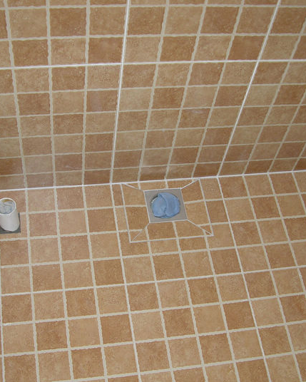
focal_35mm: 51
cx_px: 155
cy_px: 210
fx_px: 577
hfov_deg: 29.7
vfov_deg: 36.6
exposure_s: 1/60.1
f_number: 2.8
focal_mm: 8.9
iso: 50
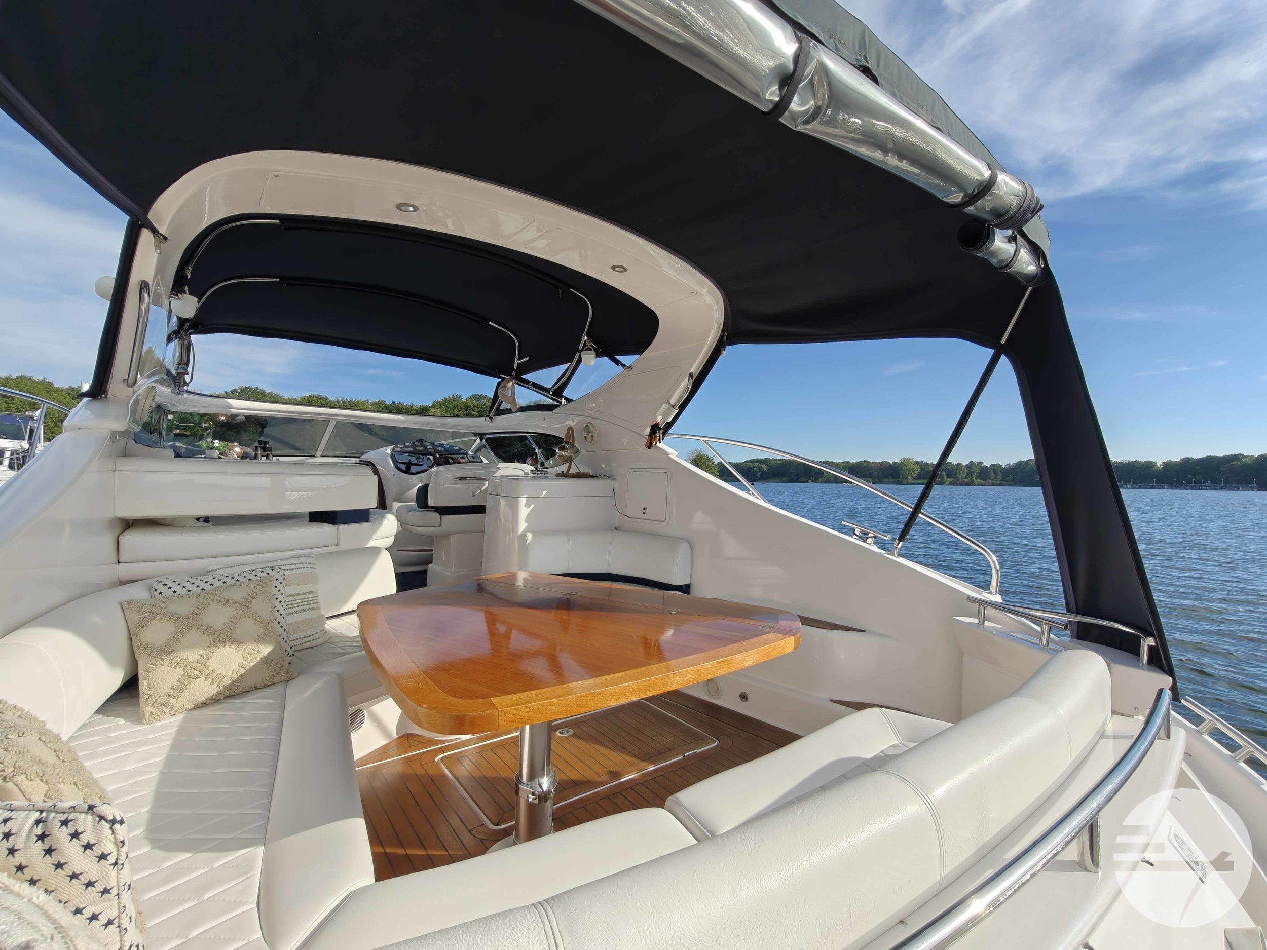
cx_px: 634
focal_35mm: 15
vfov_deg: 81.7
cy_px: 475
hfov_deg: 98.2
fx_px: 549
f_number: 2
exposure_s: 1/268
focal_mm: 2.3
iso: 50
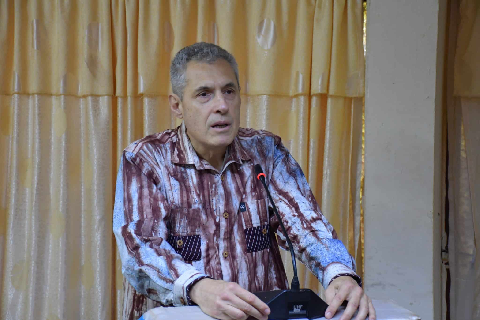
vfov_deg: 16.3
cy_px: 160
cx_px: 240
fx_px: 1120
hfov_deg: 24.2
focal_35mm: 84
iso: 3200
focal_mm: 56
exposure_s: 1/100
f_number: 4.8
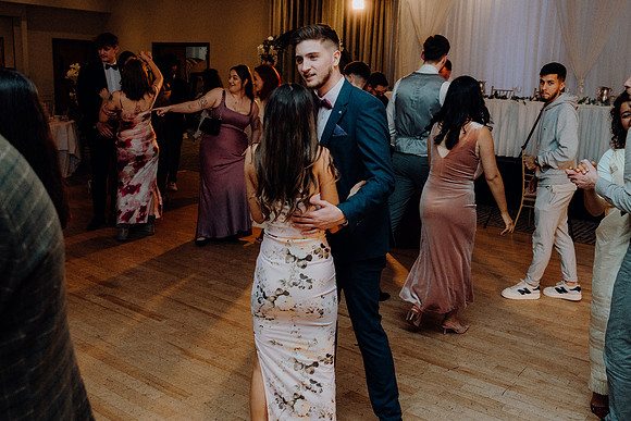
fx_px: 631
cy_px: 210
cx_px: 316
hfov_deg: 53.1
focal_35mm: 36
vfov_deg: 36.9
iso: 2500
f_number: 3.5
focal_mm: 24
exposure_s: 1/200
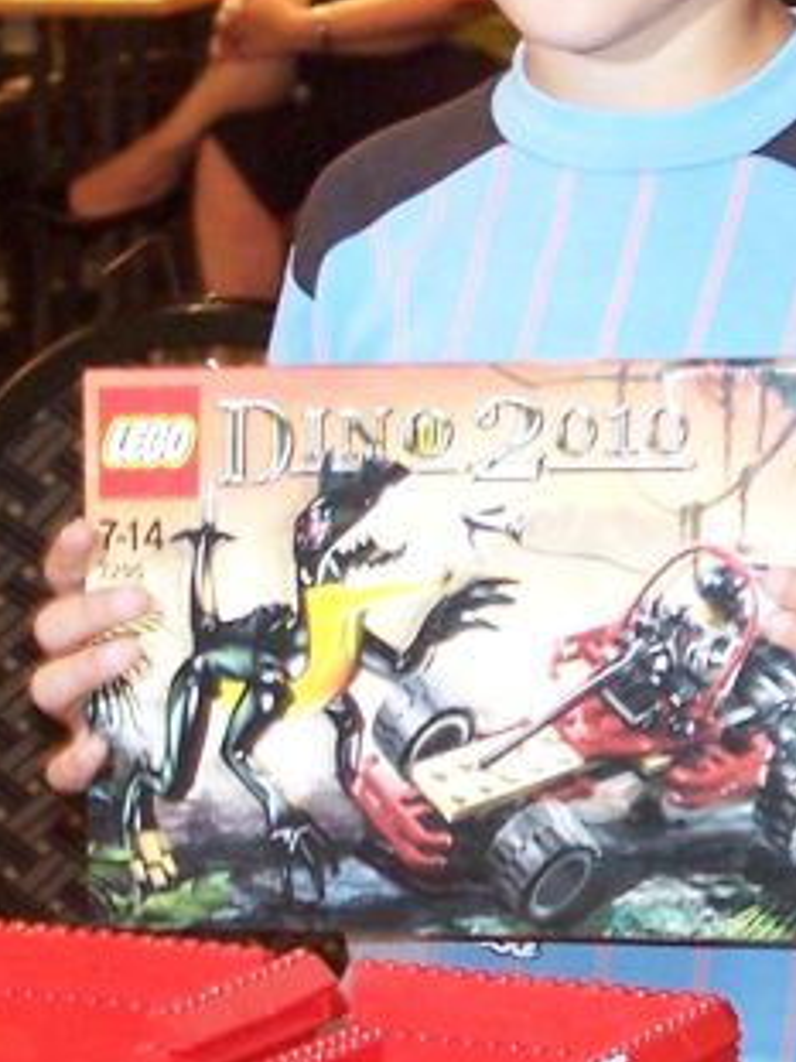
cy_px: 413
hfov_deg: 7.0
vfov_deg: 9.4
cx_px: 584
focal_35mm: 211
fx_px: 6474
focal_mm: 10.7
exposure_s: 1/2
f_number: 3.2
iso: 140
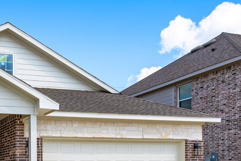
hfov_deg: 36.8
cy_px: 175
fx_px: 315
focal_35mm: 47
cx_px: -10
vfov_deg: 26.5
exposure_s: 1/100
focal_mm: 19
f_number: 13
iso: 125
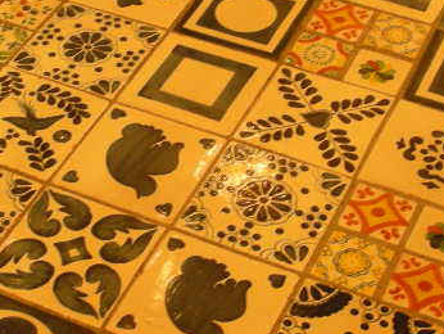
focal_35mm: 98
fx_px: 1258
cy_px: 49
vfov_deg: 15.0
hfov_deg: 20.0
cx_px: 164
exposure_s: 1/4.3
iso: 164
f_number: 3.7
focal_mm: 8.8
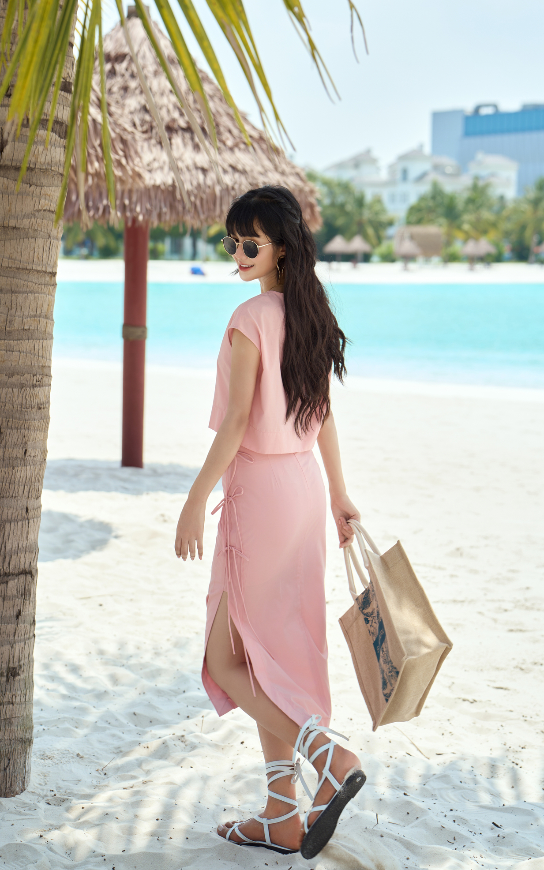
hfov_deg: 17.4
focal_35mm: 75
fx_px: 1779
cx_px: 252
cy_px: 438
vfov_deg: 27.5
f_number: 4
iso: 100
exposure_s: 1/500
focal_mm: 73
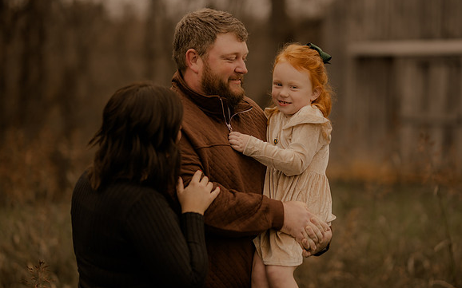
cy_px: 151
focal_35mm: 87
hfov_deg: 23.8
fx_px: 1095
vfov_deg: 15.0
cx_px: 231
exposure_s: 1/500
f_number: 1.6
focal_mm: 85
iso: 200
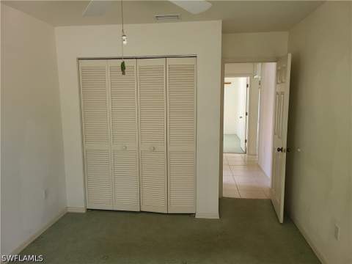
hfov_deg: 67.3
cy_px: 132
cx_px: 176
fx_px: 264
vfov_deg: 53.1
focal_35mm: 26
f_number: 1.8
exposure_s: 1/60
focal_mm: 5.4
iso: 100
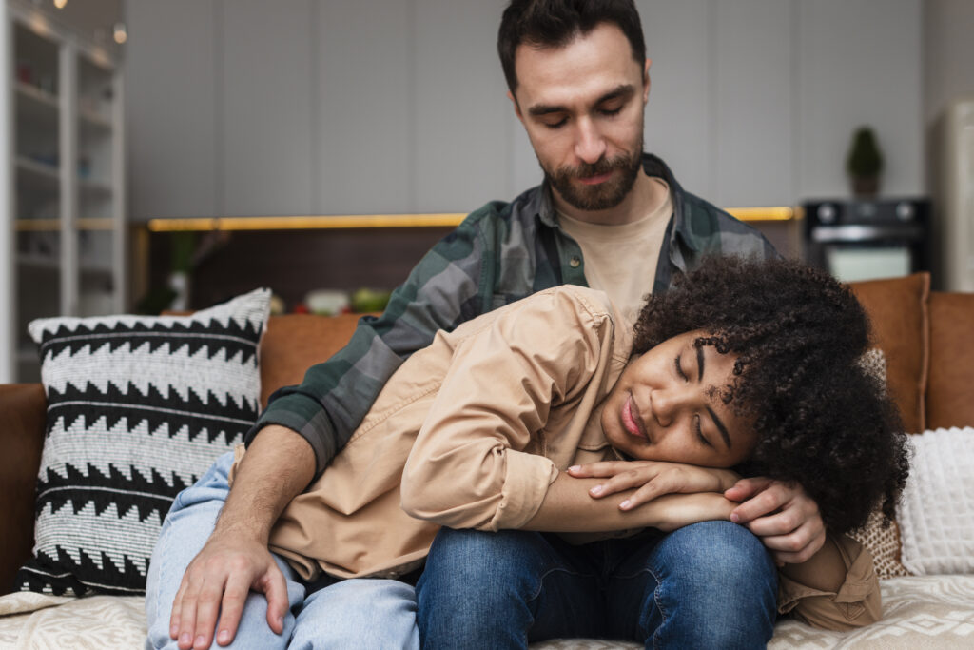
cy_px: 325
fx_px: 1353
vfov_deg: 27.0
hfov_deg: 39.6
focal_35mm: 50
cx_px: 487
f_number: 3.2
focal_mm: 50
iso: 125
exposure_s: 1/160
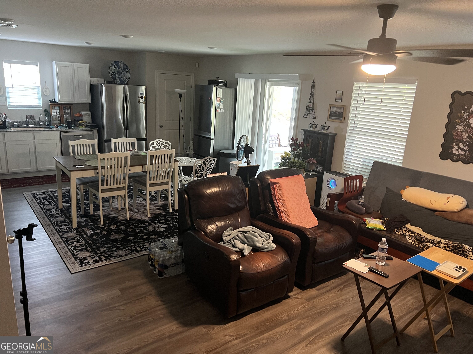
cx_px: 236
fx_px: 355
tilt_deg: -16.2
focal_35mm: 26
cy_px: 177
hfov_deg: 67.3
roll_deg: -3.4
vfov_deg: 53.1
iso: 400
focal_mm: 5.7
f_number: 1.5
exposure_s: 1/40
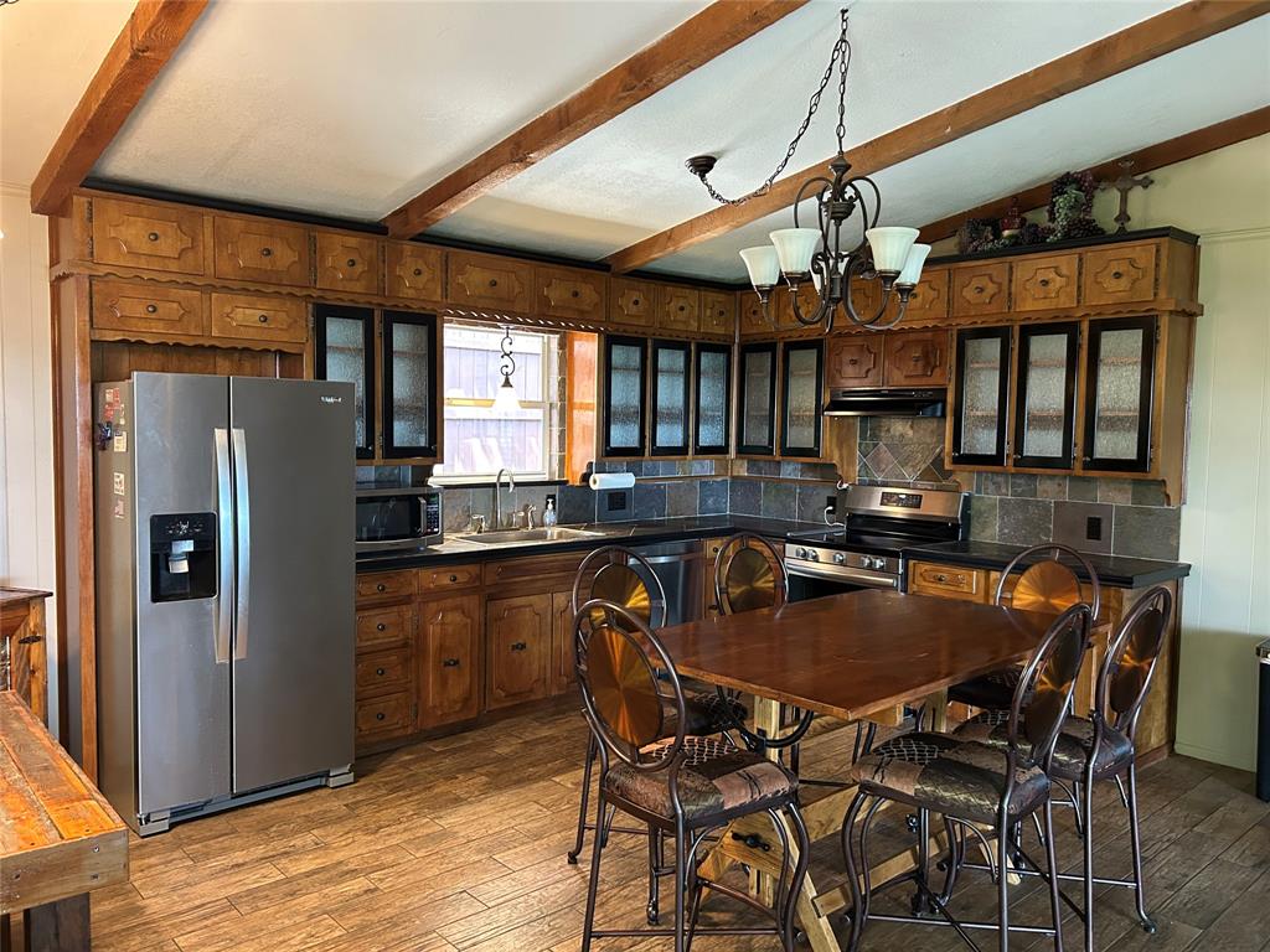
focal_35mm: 26
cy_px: 476
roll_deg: -0.6
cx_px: 635
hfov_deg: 67.3
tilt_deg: -3.3
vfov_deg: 53.1
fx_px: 954
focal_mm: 5.7
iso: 500
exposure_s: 1/60
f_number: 1.5
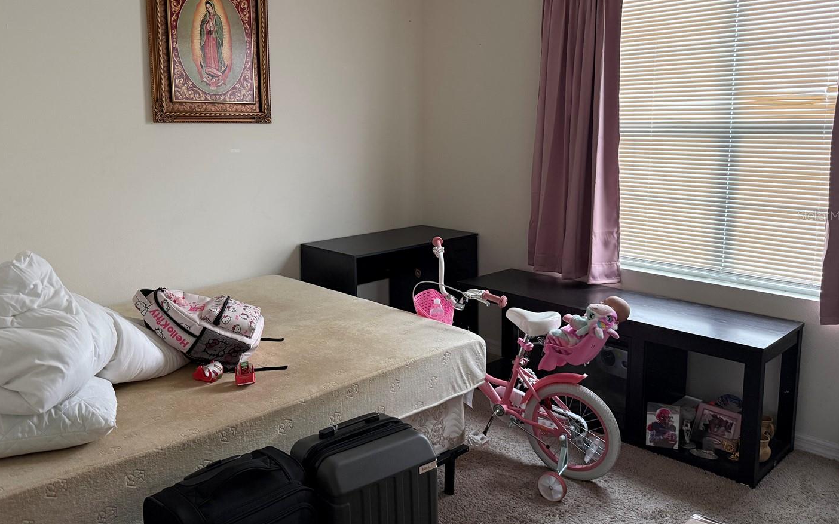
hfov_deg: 64.5
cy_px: 215
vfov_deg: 43.0
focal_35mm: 29
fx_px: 663
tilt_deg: -6.8
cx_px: 376
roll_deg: +0.4
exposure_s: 1/60
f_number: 1.78
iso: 320
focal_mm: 6.76
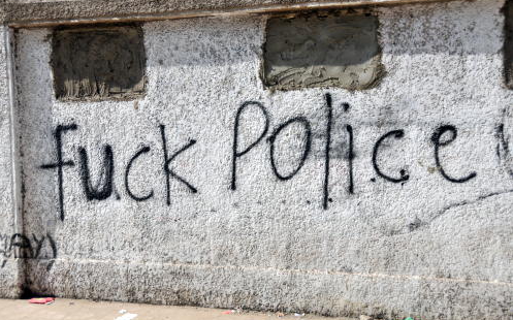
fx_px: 580
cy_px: 157
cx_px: 256
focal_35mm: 42
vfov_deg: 30.8
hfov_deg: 47.7
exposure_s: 1/640
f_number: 5.6
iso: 320
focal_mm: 27
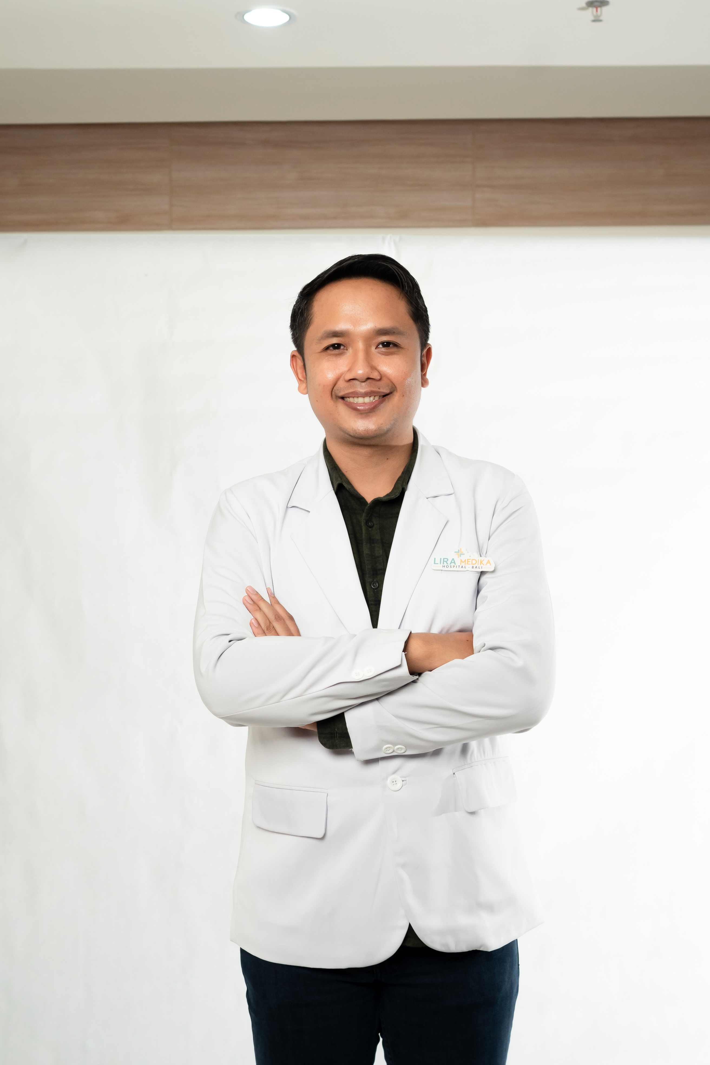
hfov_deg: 26.0
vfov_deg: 38.2
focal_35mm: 52
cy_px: 532
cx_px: 355
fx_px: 1538
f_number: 4.5
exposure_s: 1/250
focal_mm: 35
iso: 1000
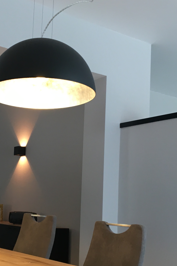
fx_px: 420
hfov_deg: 23.4
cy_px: 157
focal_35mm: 57
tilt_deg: +7.6
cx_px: 36
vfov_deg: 35.0
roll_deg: -3.4
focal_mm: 4.15
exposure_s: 1/33
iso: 40
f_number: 2.2
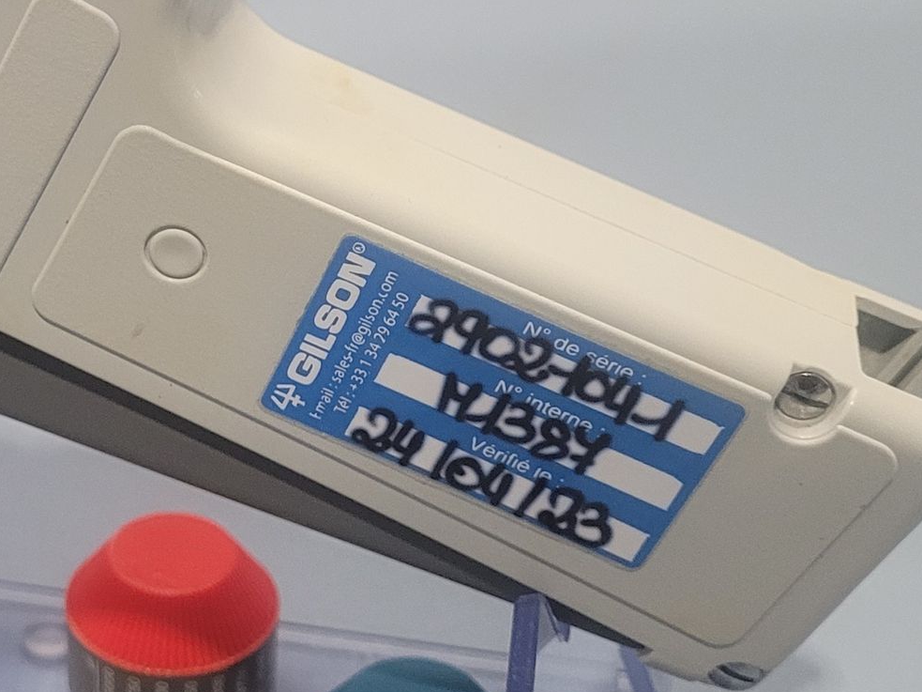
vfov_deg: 22.9
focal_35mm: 64
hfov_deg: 29.1
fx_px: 1704
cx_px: 93
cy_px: 370
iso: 320
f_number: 1.8
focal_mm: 5.4
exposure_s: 1/100
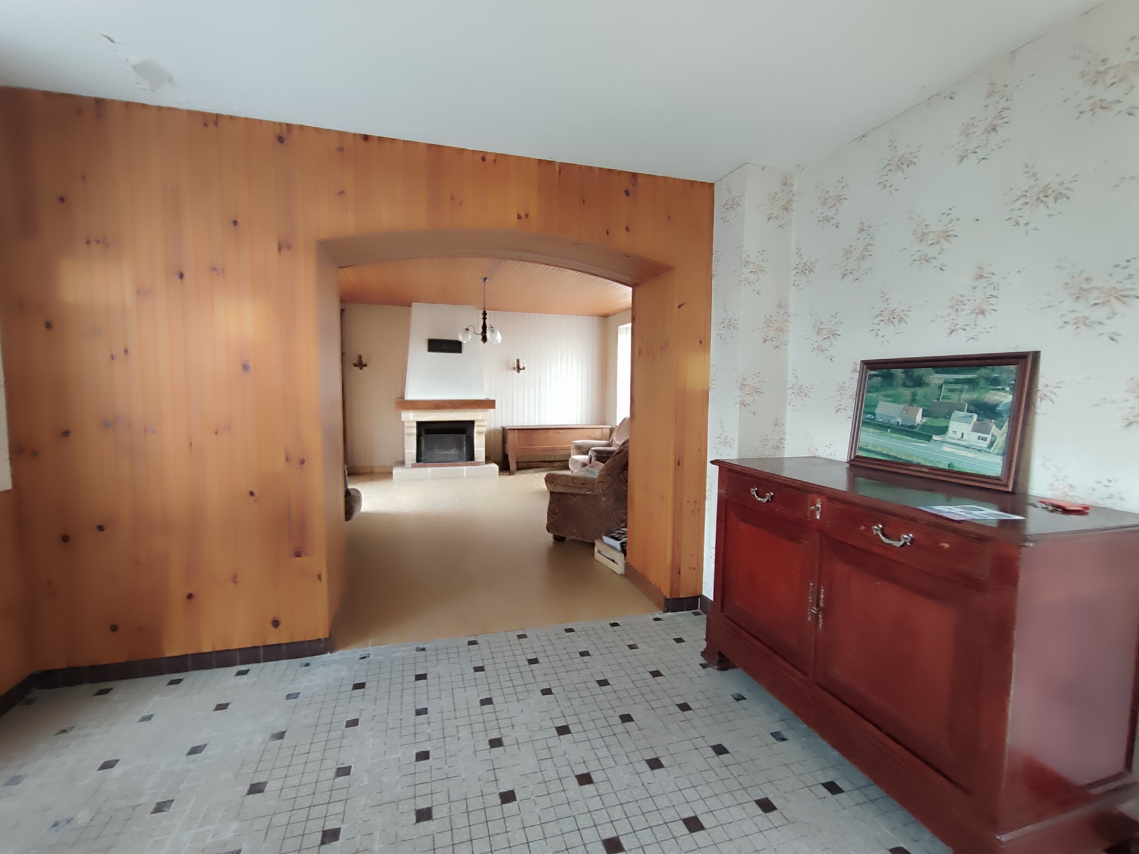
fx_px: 428
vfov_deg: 89.9
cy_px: 427
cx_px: 570
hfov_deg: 106.2
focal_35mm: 13
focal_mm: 1.66
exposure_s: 1/33
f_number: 2.2
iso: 548
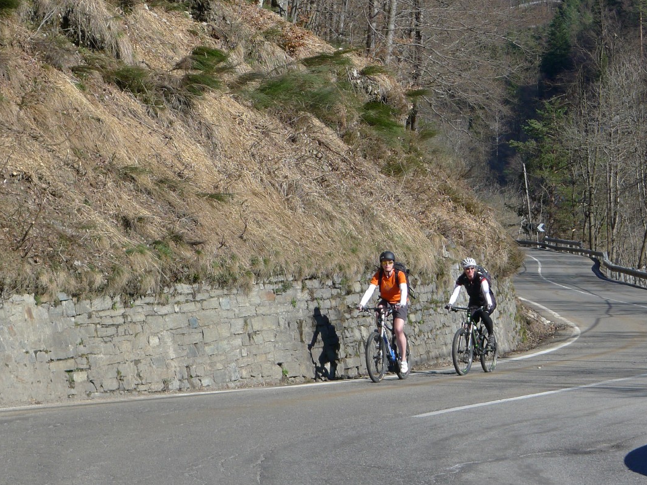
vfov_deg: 11.3
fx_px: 2448
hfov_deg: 15.1
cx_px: 316
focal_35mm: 131
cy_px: 242
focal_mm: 19.2
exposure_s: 1/500
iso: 80
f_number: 4
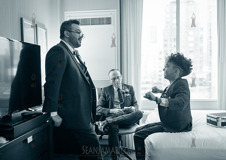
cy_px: 90
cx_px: 110
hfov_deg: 45.8
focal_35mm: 42
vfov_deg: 33.2
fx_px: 267
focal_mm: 35
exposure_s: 1/125
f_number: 3.2
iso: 3200
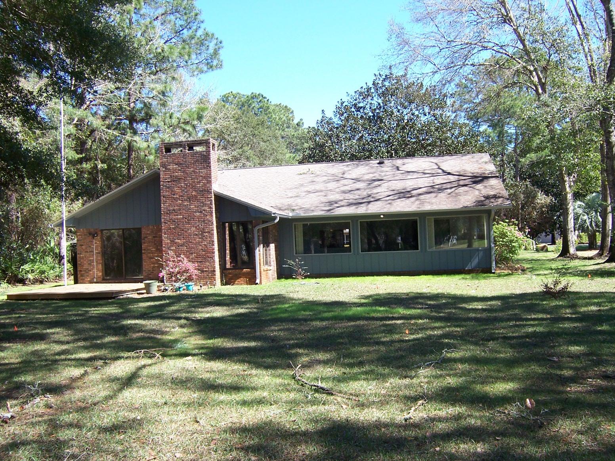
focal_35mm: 33
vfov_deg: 42.9
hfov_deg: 55.4
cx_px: 308
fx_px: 586
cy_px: 230
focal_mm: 5.5
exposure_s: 1/180
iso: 80
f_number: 3.4
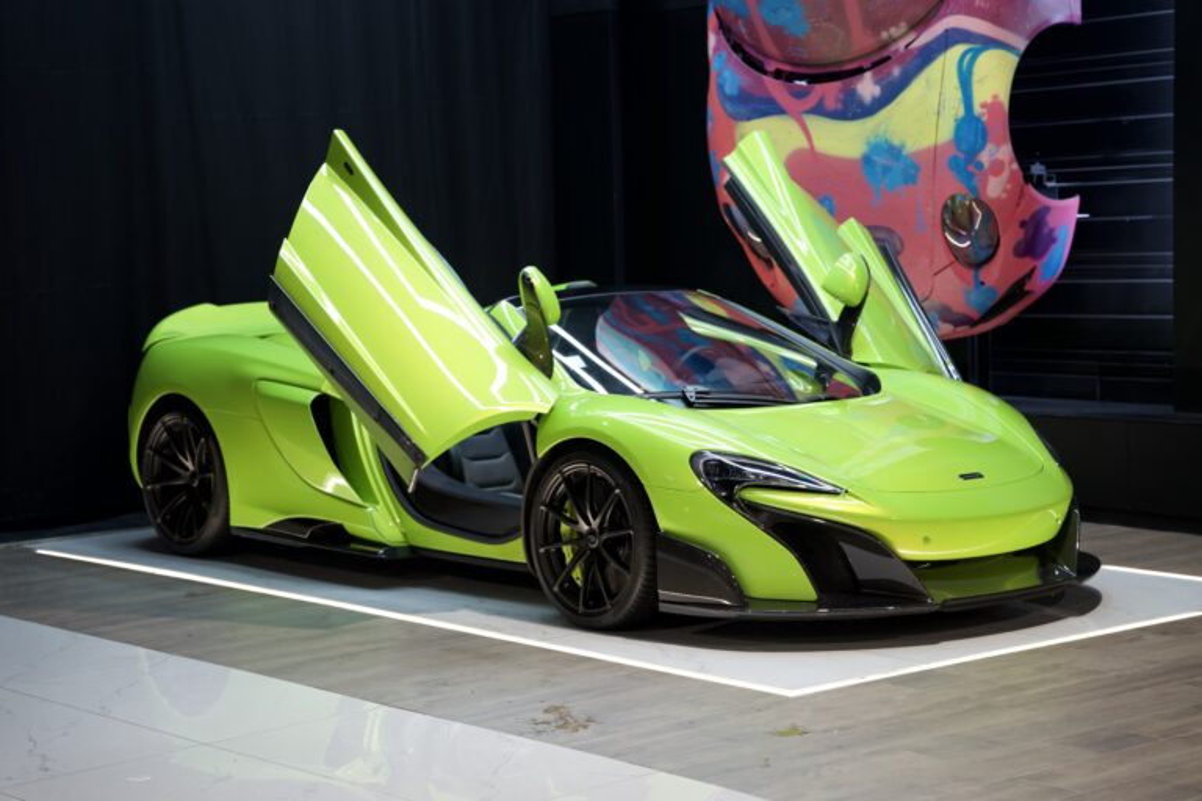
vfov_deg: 19.5
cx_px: 601
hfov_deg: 28.8
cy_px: 400
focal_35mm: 70
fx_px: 2337
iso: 800
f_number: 2.8
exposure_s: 1/100
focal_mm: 70
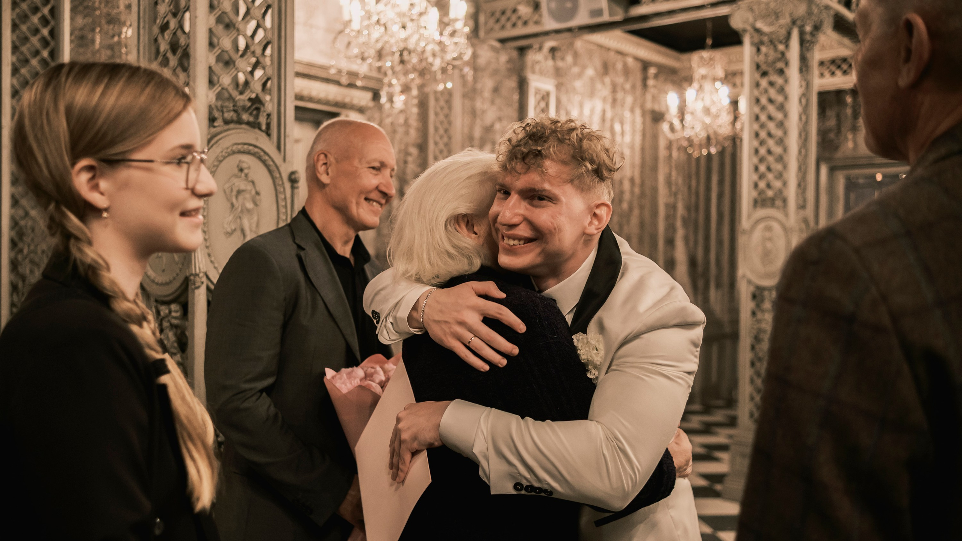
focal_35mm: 37
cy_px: 281
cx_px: 481
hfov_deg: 54.4
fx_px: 935
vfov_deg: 32.3
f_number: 2
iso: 1600
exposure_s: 1/160
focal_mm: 23
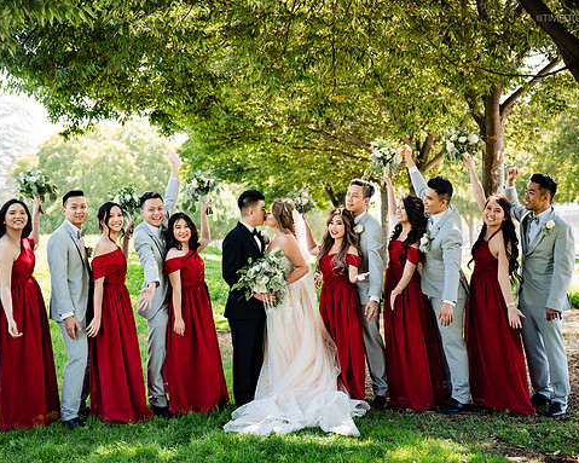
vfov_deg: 24.6
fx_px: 1062
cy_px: 225
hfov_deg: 30.5
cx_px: 250
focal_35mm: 62
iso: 200
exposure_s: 1/200
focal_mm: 49
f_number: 3.2
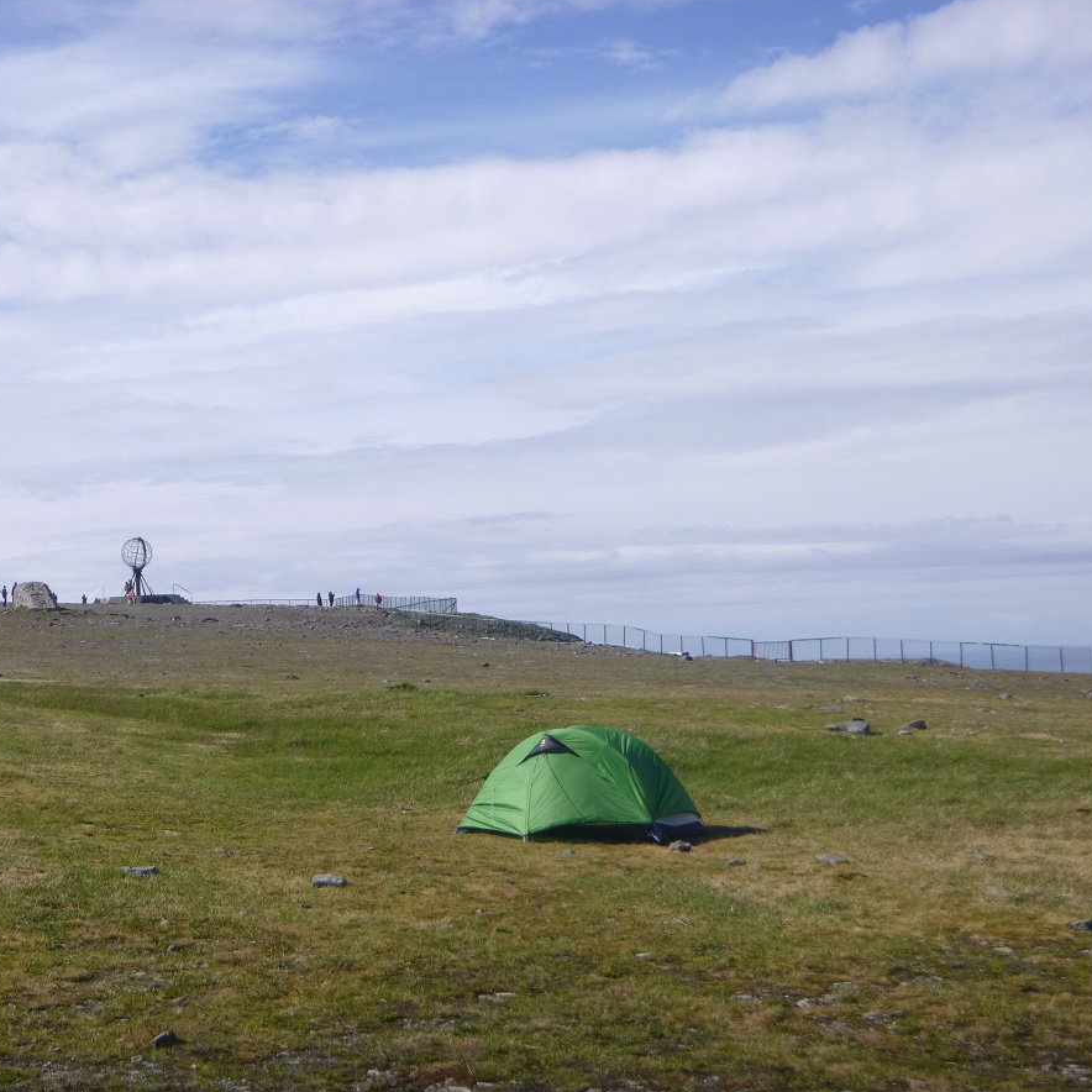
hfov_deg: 28.4
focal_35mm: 60
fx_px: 2141
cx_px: 367
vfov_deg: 28.6
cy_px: 544
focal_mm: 9
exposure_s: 1/500
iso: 100
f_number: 4.9
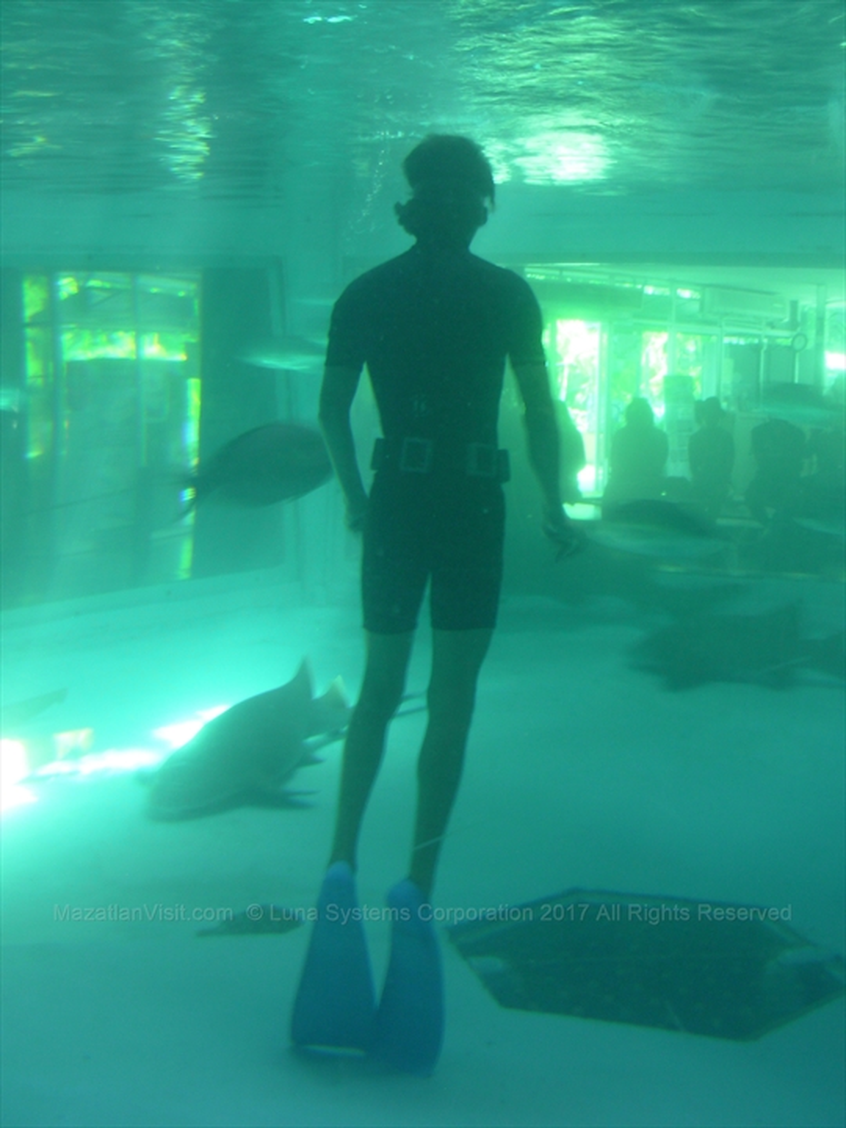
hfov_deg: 37.7
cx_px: 423
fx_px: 1238
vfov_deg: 49.0
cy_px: 564
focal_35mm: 38
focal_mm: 6.3
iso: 50
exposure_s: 1/4.8
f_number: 2.9
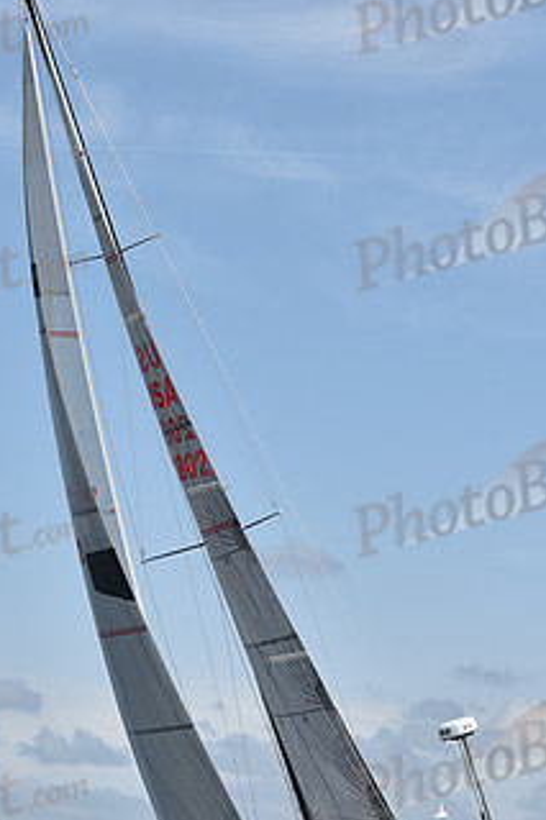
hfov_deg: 10.8
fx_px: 2892
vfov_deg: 16.1
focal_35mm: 127
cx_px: 222
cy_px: 395
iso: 200
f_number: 7.1
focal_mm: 70
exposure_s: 1/1250
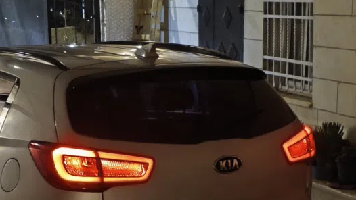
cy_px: 248
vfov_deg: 11.9
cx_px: 62
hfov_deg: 21.3
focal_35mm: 99
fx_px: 935
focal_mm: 4.94
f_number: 1.5
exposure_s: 1/20
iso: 2000
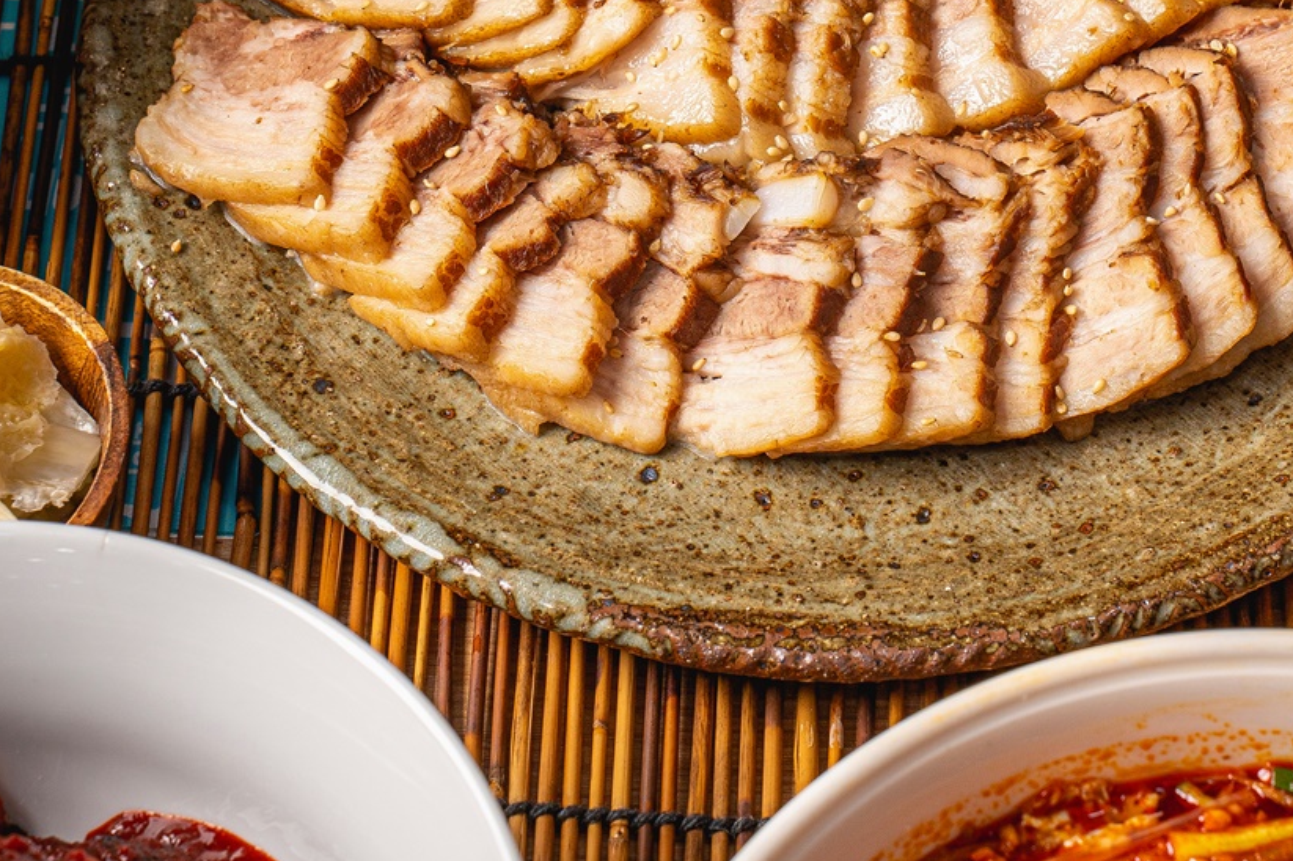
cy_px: 46
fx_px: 3770
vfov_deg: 12.9
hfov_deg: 19.4
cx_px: 850
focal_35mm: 105
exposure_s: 1/125
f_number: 11
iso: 100
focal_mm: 54
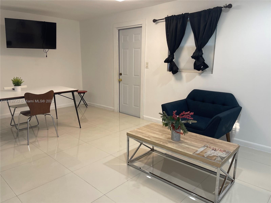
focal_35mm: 26
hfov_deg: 67.3
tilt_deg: -13.6
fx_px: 204
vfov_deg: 53.1
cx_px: 136
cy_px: 102
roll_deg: -0.4
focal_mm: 5.1
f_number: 1.6
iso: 80
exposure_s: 1/60
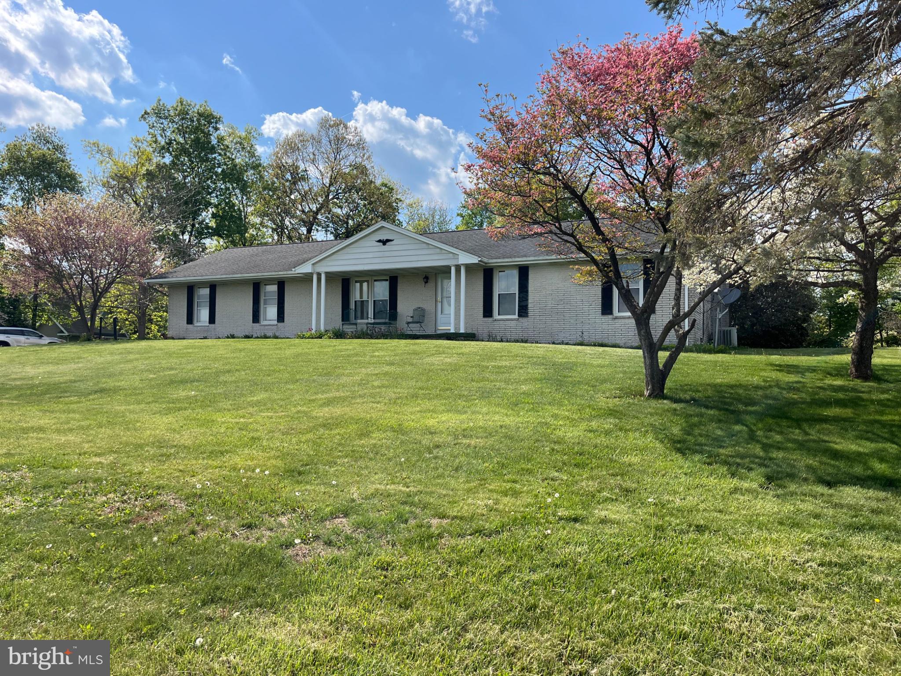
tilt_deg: +1.6
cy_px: 338
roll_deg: -0.2
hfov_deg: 67.3
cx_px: 450
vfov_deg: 53.1
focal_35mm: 26
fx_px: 677
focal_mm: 5.1
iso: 50
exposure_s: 1/3215
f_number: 1.6
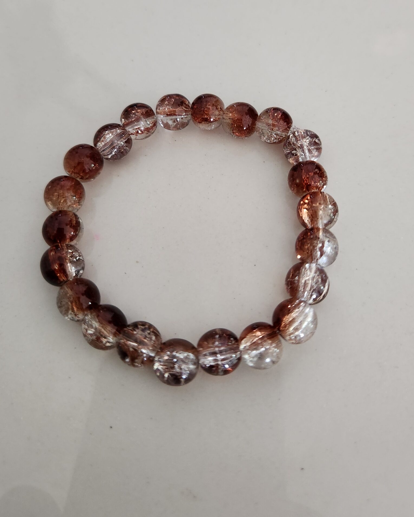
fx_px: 459
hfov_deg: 48.4
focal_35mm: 30
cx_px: 230
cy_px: 185
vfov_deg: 57.8
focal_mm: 5.4
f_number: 1.8
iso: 640
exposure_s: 1/50
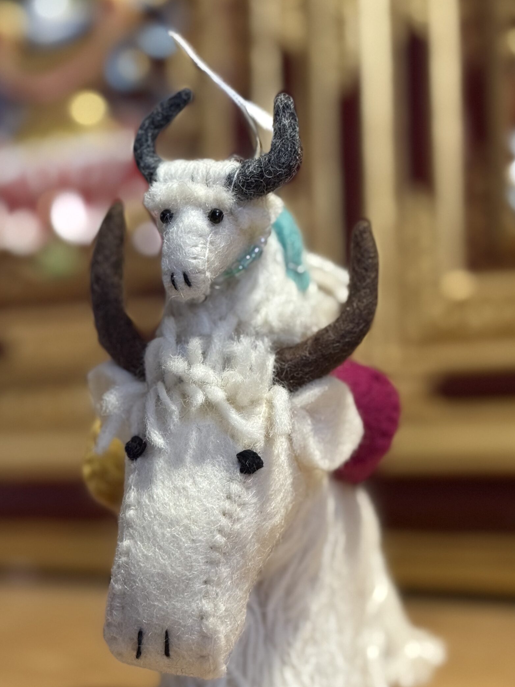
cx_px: 232
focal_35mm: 59
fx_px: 1170
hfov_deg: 24.8
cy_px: 384
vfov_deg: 32.7
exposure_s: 1/33
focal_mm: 6.76
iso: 500
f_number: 1.78
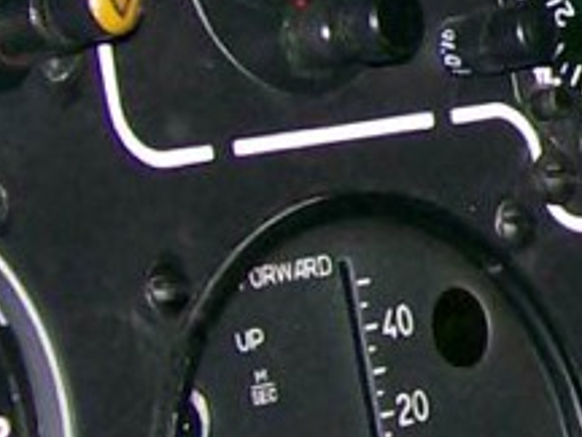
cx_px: 1310
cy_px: -256
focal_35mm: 233
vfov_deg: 6.3
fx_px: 3917
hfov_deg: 8.0
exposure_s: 1/64
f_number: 2.7
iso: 80
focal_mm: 6
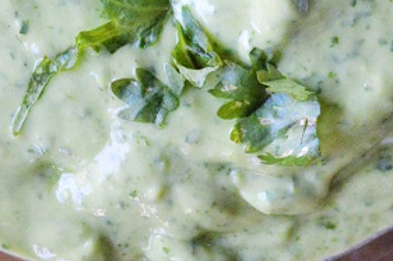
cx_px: 333
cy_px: -117
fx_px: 1887
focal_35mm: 173
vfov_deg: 7.8
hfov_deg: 11.8
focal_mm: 36
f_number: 5
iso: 3200
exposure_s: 1/320
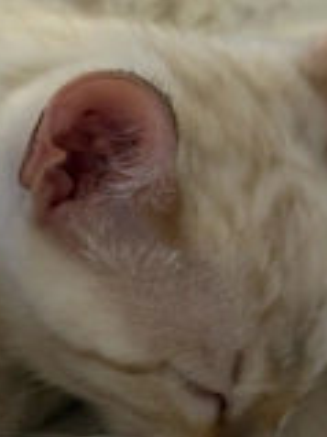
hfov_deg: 12.1
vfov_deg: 16.0
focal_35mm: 121
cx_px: 16
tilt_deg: -52.2
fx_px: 1526
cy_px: 415
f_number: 1.78
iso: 640
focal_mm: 6.76
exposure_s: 1/25
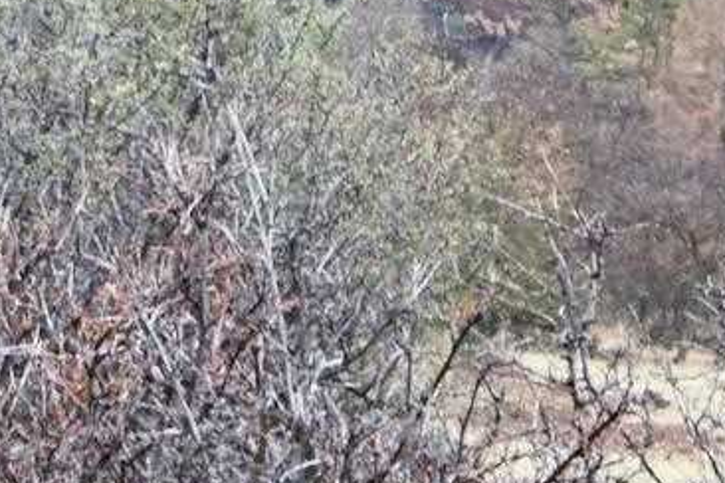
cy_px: 387
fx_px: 4954
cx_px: -452
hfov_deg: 8.2
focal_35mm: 246
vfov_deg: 5.6
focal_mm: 24
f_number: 8
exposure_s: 1/60
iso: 400
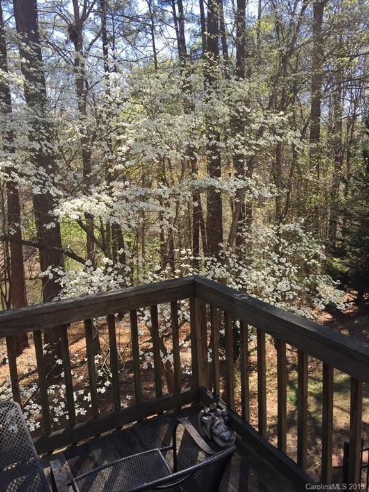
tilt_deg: -10.9
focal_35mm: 29
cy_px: 246
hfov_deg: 48.2
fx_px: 412
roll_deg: +2.4
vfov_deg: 61.7
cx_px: 184
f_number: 2.2
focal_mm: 4.15
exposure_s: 1/370
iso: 32
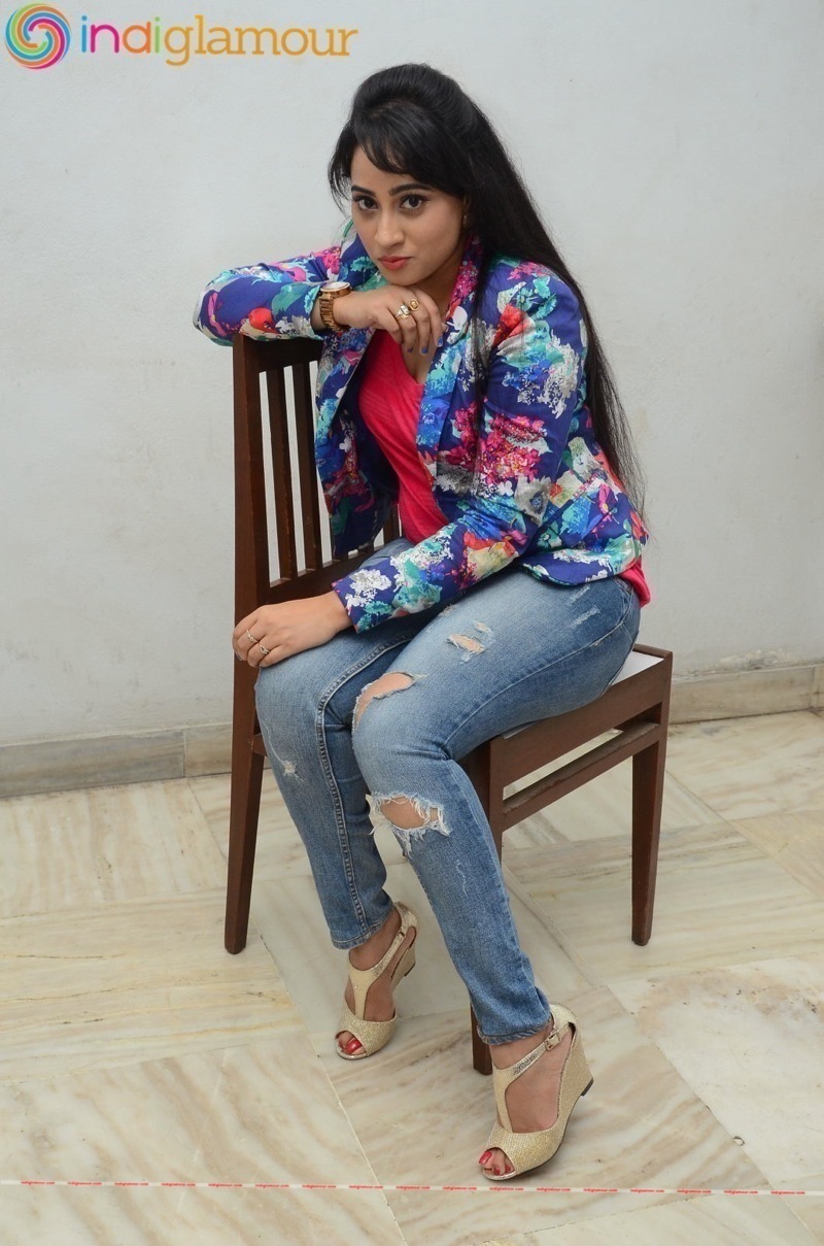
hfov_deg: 27.9
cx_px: 412
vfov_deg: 41.2
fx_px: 1656
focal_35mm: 48
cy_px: 623
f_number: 6.3
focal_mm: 32
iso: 1000
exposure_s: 1/125
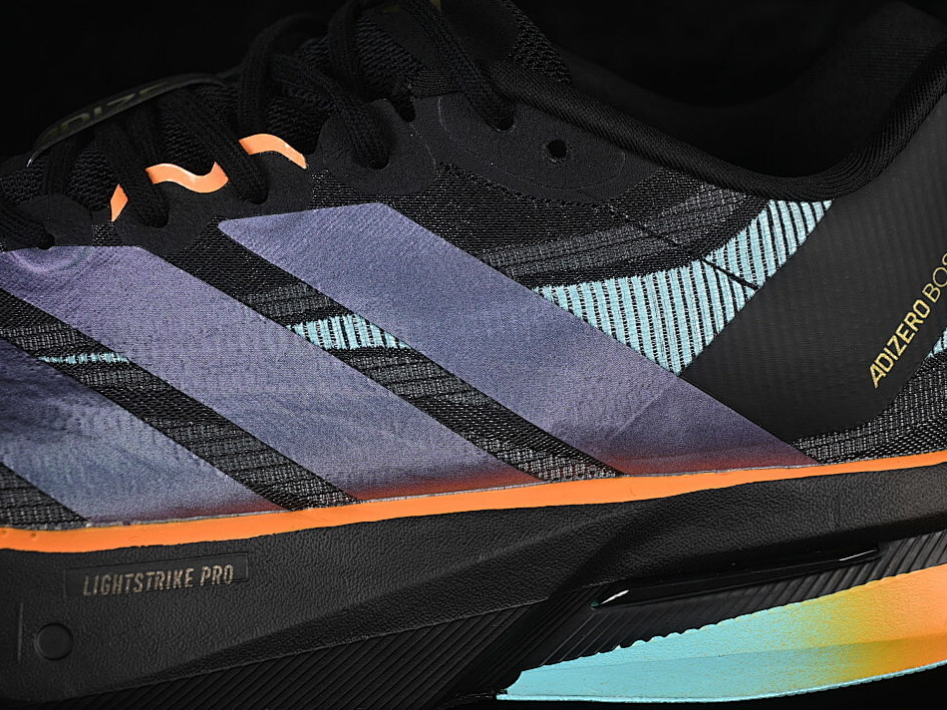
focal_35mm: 82
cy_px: 356
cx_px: 478
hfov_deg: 23.8
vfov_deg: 18.0
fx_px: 2243
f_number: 6.3
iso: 160
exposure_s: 1/60
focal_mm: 50
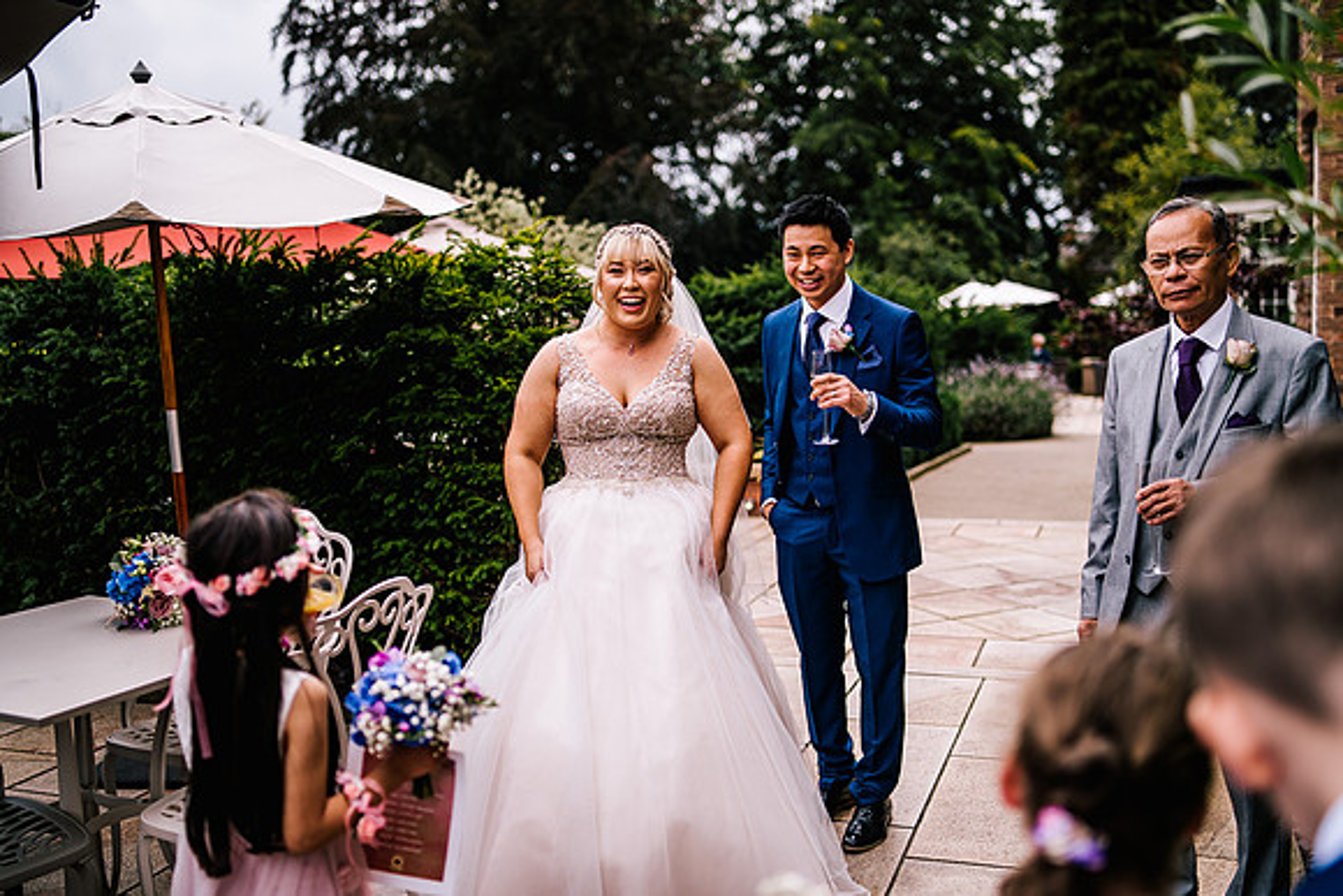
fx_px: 1359
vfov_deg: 36.5
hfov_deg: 52.6
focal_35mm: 36
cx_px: 672
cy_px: 448
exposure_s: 1/2500
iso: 100
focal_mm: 35
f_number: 1.6
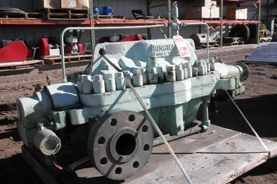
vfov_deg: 35.9
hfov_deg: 51.9
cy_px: 88
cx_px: 138
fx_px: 284
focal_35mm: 37
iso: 64
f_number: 9.1
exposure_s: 1/100
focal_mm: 6.1
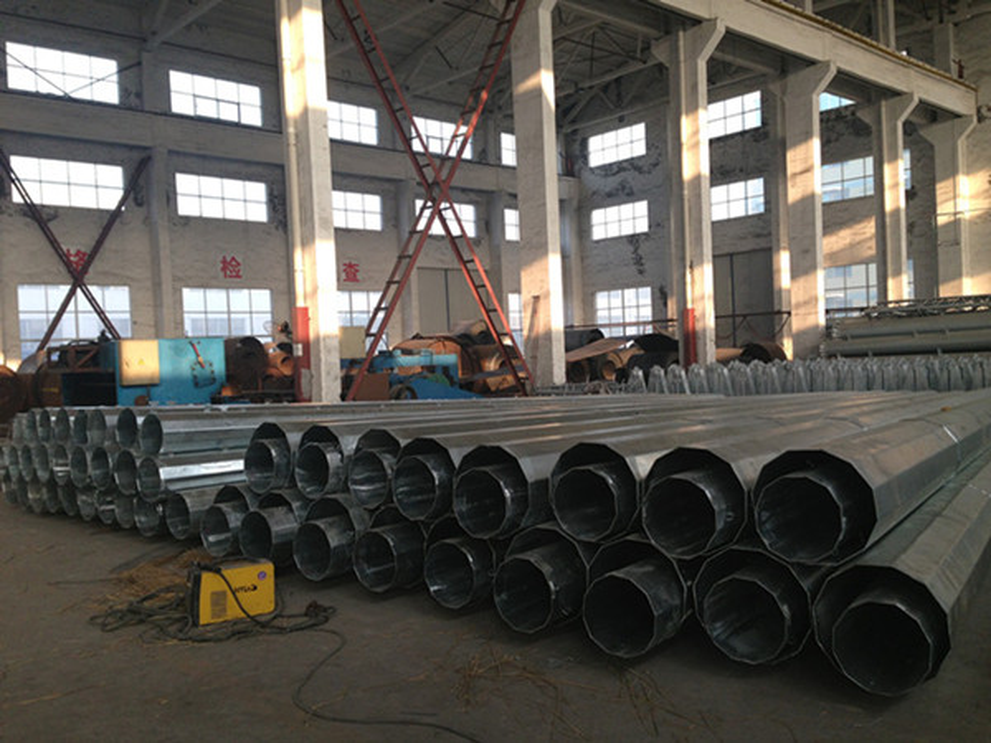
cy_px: 372
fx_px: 945
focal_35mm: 33
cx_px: 496
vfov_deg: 42.9
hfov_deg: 55.4
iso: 80
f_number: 2.4
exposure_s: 1/120
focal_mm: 4.13
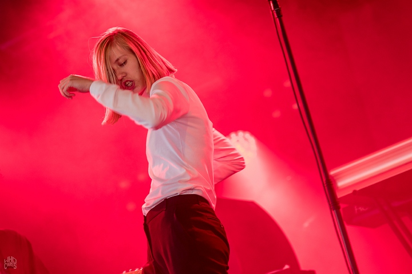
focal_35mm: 147
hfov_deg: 14.0
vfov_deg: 9.3
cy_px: 137
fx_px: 1682
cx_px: 206
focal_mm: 98
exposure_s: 1/100
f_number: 2.8
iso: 500
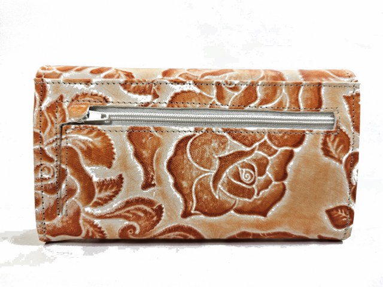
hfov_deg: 73.9
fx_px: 254
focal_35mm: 23
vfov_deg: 58.9
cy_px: 144
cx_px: 192
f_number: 1.7
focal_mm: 6.3
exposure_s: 1/155
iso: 10
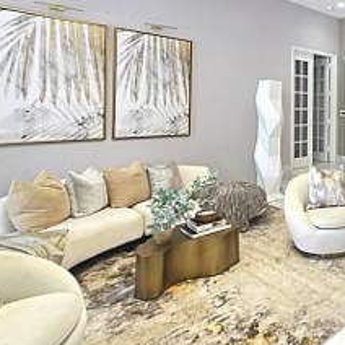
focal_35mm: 26
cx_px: 360
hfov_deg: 48.0
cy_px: 109
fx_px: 293
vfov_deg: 59.2
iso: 64
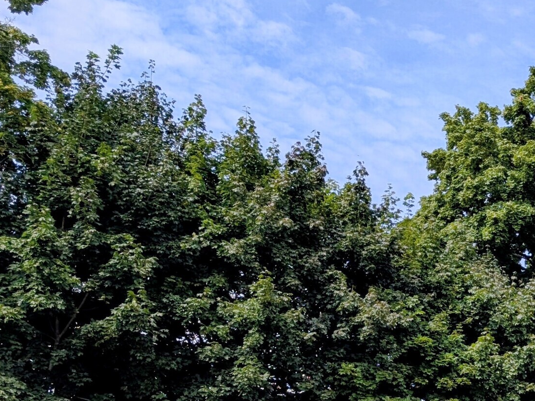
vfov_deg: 20.7
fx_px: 1035
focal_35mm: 67
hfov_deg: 24.7
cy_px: 462
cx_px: 720
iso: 23
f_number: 1.68
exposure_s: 1/1031
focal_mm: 6.9
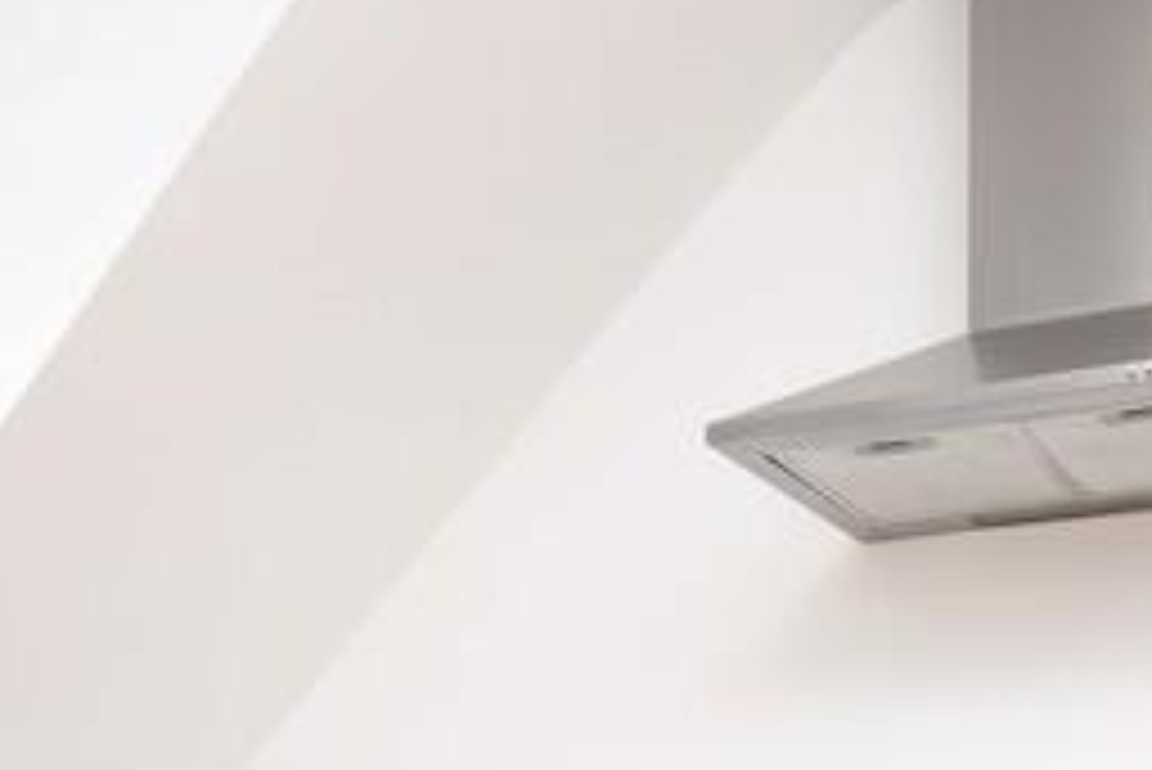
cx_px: 639
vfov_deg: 20.6
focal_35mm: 60
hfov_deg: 33.4
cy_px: 1004
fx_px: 1921
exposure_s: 1/60
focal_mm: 15
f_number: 7.1
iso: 500
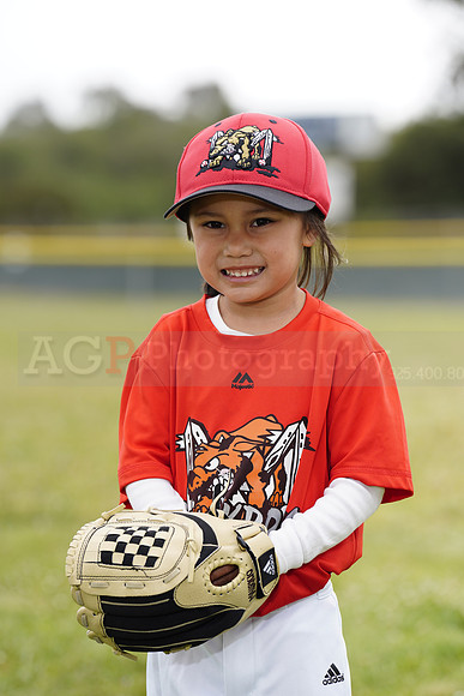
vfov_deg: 10.3
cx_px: 232
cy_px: 348
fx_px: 3864
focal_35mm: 200
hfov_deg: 6.9
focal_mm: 200
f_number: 5.6
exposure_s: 1/250
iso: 100
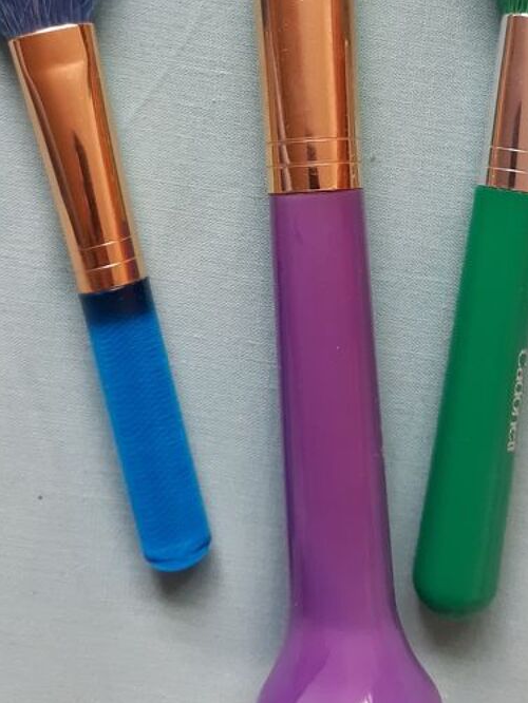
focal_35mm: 52
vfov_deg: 35.5
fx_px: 1057
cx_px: 290
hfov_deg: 28.0
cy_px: 127
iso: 160
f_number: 1.7
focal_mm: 3.92
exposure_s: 1/60
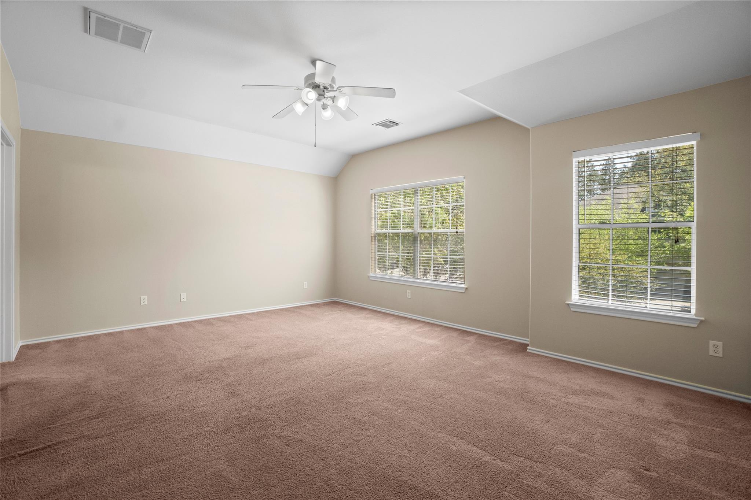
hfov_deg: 100.4
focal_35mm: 15
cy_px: 250
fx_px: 313
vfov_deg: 77.3
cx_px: 376
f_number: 8
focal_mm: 10
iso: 800
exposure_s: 1/25
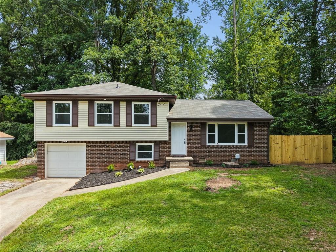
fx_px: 233
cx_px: 168
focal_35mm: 24
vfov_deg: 56.8
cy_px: 126
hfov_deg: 71.6
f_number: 1.8
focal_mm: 8.7
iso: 300
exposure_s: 1/2000
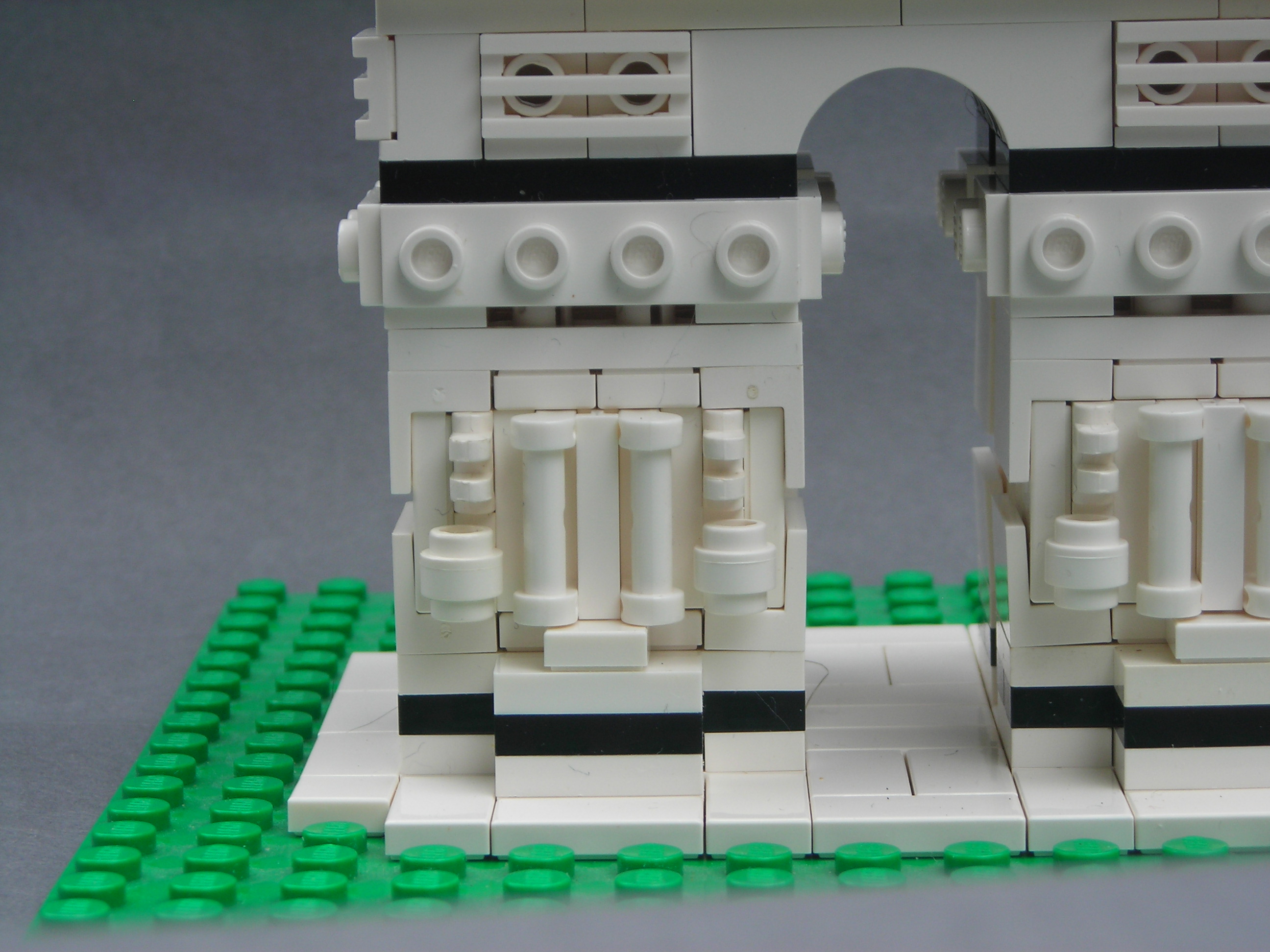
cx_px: 635
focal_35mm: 116
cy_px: 476
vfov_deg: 12.8
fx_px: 4256
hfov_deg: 17.0
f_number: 5.3
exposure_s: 1/140
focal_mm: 19.2
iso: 50
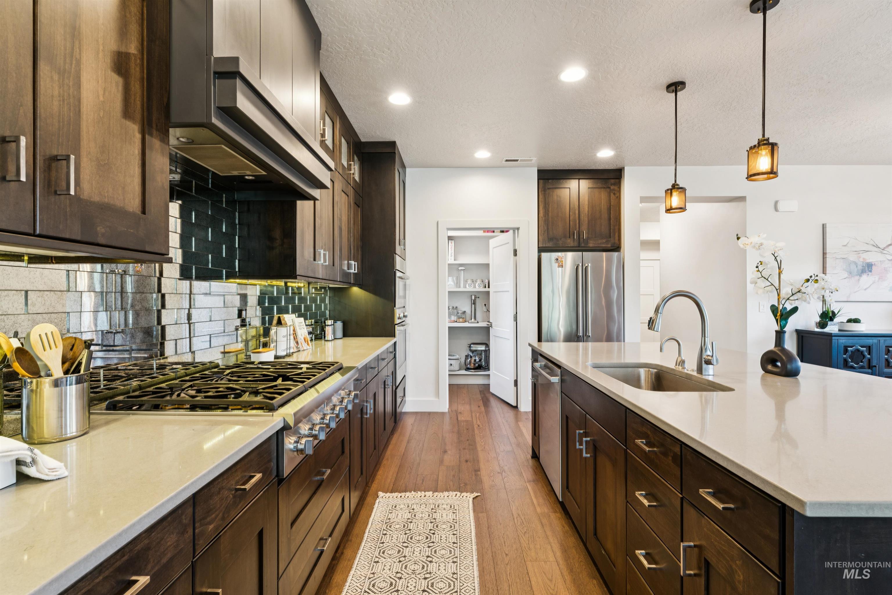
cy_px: 298
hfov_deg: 93.3
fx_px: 421
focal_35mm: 17
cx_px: 446
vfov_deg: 70.4
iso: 400
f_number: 13
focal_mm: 17
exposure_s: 1/2
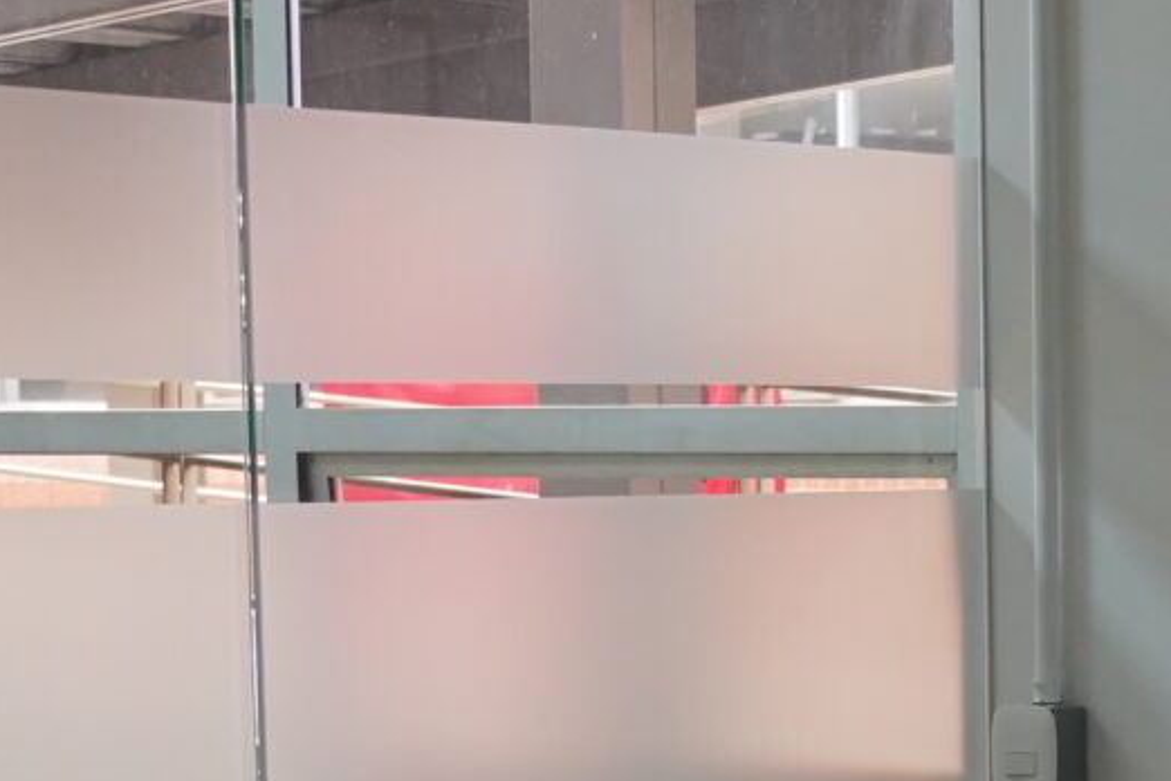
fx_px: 5106
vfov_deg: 8.6
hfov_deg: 12.7
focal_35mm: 157
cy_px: 977
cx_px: 1460
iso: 1600
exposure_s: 1/160
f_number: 4.5
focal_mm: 32
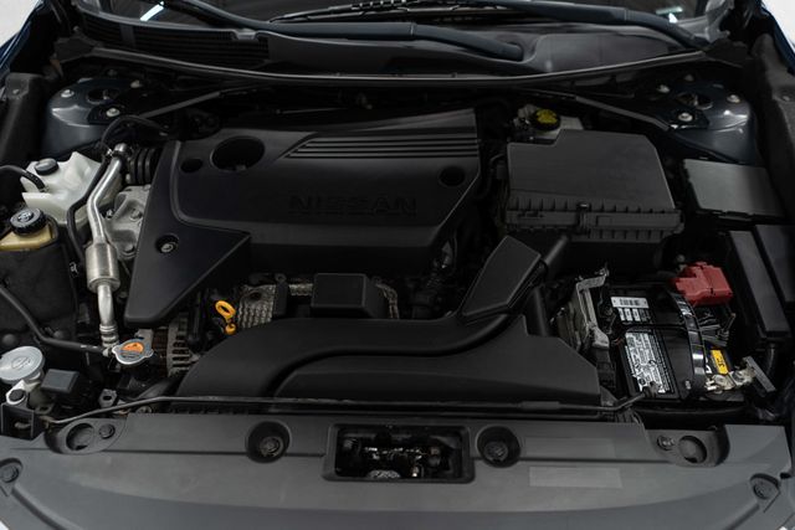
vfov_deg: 46.4
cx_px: 398
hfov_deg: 65.5
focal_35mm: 28
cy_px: 265
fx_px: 618
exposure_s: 1/60
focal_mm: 28
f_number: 3.2
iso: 500
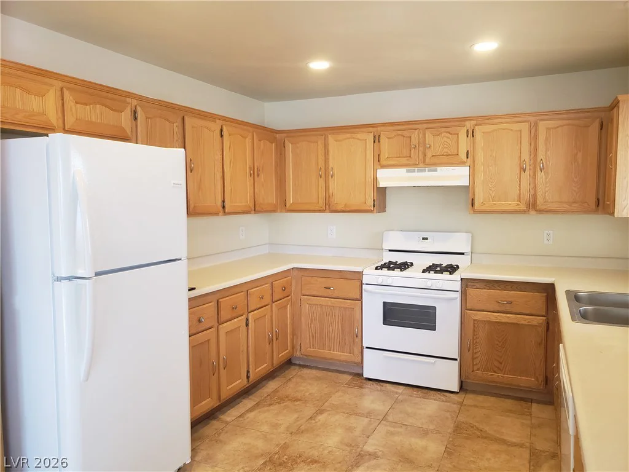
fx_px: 472
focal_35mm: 26
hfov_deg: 67.3
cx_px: 314
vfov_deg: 53.1
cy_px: 236
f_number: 2.4
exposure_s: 1/60
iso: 320
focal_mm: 4.3
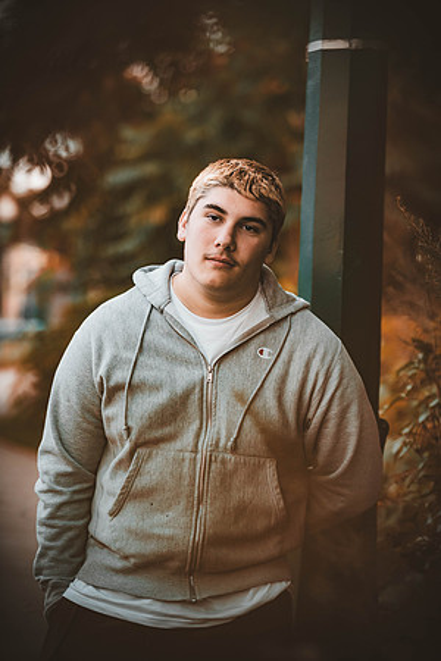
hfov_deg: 11.2
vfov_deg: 16.8
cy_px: 330
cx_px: 220
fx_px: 2242
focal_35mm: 122
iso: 1600
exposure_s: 1/400
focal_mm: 122
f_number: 2.8
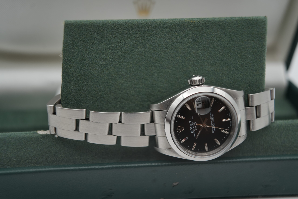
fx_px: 290
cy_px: 100
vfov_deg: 37.9
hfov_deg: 54.4
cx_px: 149
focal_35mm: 35
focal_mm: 35
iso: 400
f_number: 5
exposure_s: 1/250
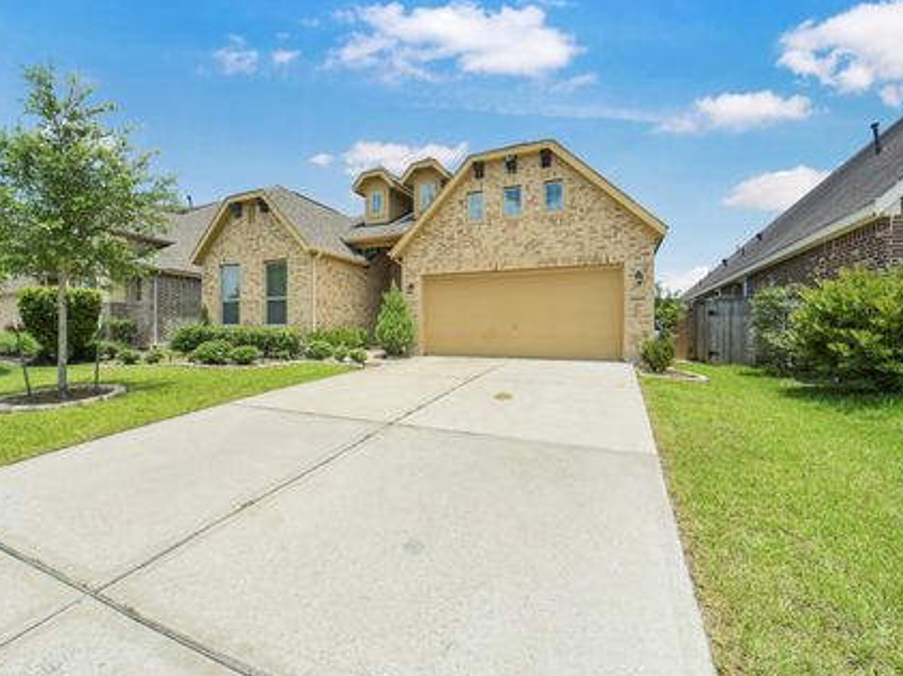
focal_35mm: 16
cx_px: 388
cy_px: 336
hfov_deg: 93.9
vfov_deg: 78.0
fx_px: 417
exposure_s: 1/4000
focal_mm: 14
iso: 500
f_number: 5
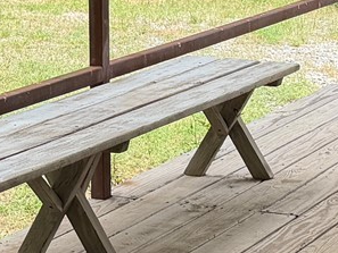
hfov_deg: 12.4
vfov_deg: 9.6
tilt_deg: -9.6
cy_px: 44
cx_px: 405
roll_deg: +0.0
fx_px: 1514
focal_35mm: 155
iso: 80
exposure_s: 1/1106
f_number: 1.78
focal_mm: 6.76
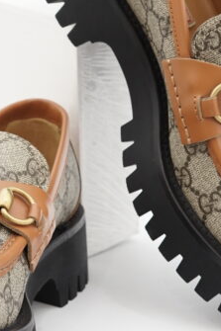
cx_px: 76
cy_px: 54
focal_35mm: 153
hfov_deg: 9.0
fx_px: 1410
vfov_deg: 13.3
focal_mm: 50
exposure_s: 1/13
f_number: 6.3
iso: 800
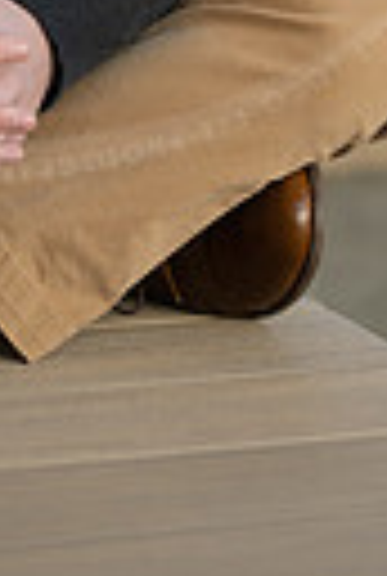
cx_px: -90
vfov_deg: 6.8
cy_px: -400
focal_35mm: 298
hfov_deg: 4.6
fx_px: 4779
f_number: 1.8
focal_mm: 85
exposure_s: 1/320
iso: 200
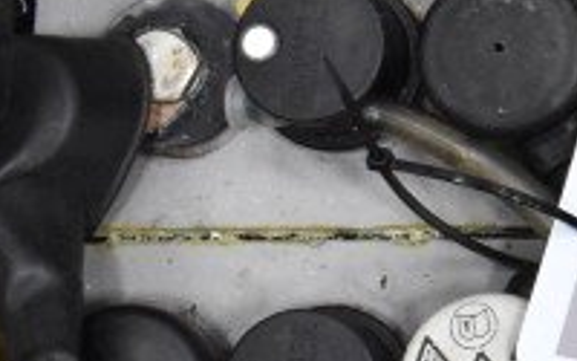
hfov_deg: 10.9
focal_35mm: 165
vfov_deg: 7.9
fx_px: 2595
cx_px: 1356
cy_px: 222
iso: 1600
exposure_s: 1/40
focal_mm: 18
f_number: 5
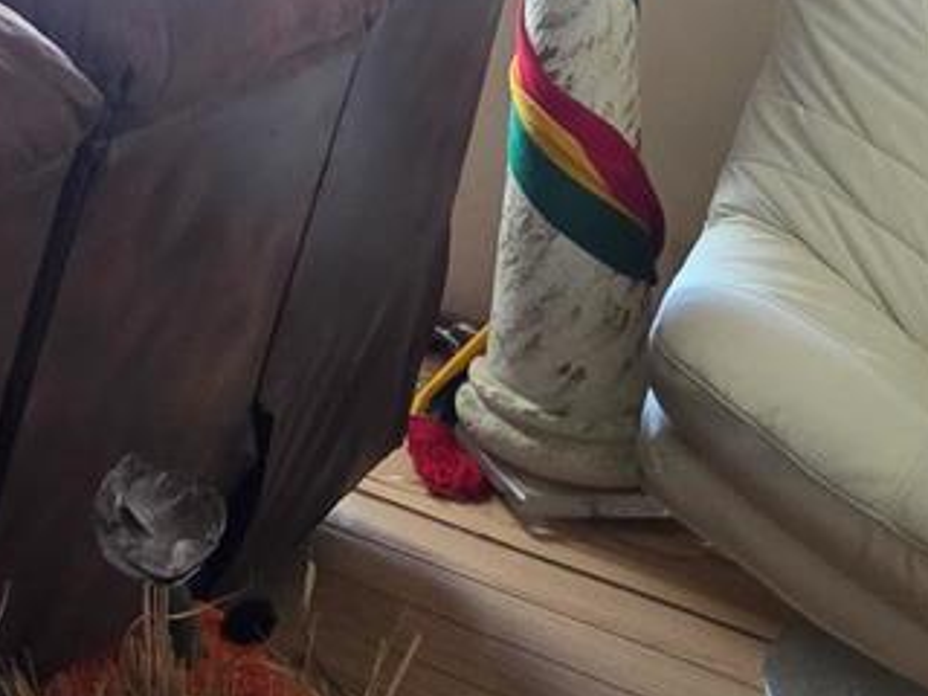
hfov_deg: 25.3
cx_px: -310
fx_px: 1743
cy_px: -432
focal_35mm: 65
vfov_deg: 19.0
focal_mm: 2.2
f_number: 1.9
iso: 250
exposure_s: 1/60
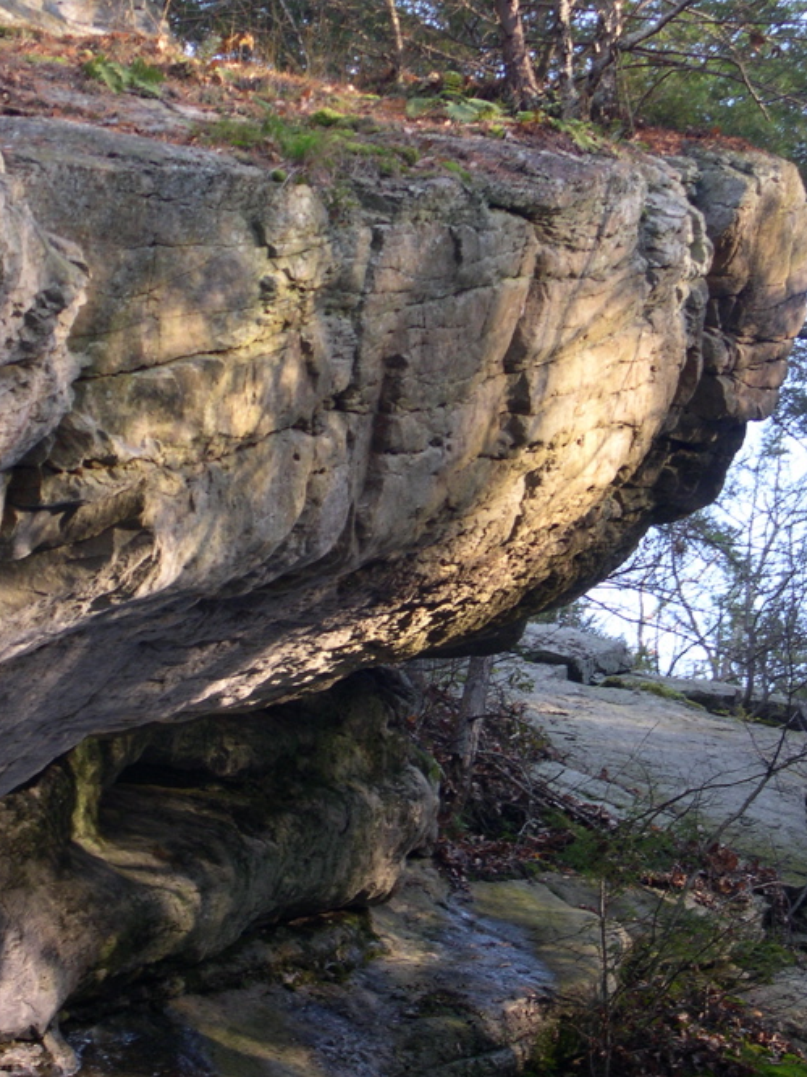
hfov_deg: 10.2
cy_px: 428
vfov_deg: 13.5
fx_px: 4541
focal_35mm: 146
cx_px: 340
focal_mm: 24
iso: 143
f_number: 4.9
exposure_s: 1/30
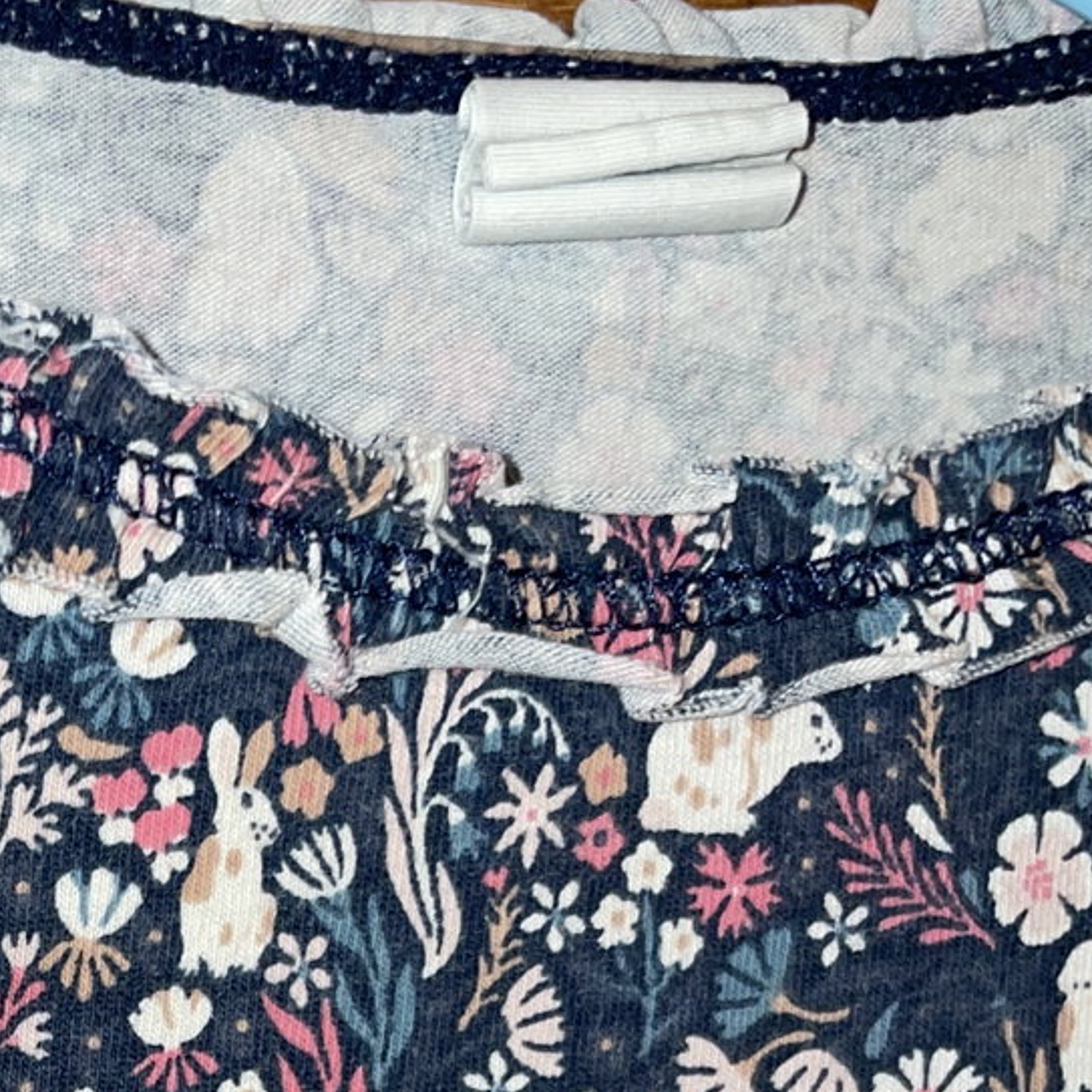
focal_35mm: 70
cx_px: -10
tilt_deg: -6.9
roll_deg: -1.5
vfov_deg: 22.1
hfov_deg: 23.6
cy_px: 1433
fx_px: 2498
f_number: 1.6
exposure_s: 1/33
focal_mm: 4.2
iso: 32
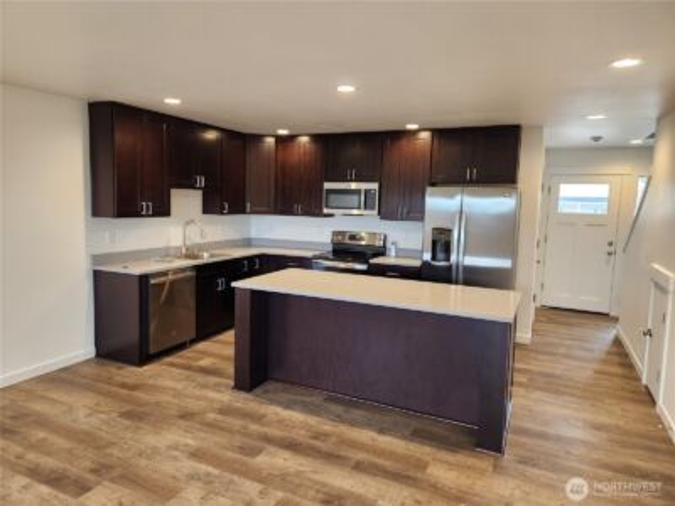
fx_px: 448
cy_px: 253
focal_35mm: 23
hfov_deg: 73.9
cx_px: 338
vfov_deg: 58.9
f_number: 1.8
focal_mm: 5.4
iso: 320
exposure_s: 1/120
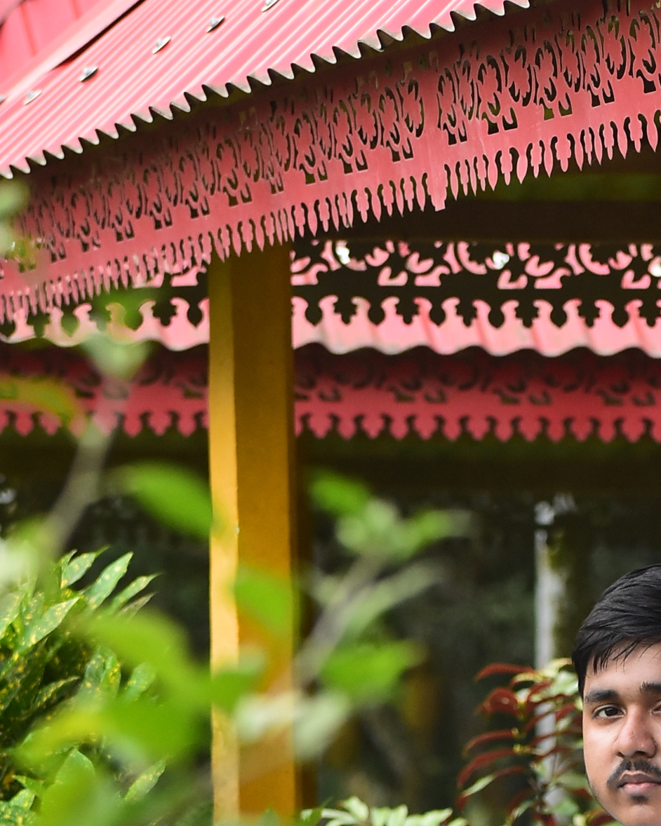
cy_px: 893
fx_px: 8928
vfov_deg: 5.3
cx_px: 677
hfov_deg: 4.2
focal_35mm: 365
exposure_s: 1/200
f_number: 5
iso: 1250
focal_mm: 102
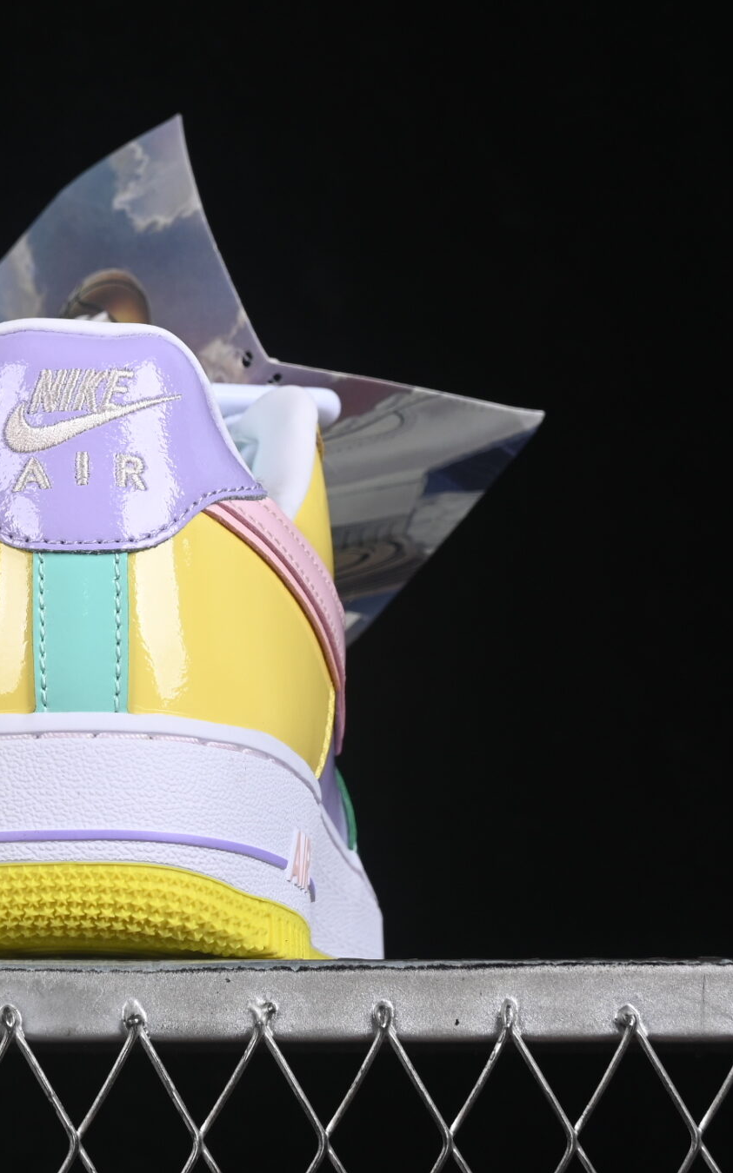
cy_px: 497
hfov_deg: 8.9
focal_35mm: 145
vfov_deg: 14.4
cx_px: -113
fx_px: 4638
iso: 160
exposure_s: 1/80
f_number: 8
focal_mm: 50
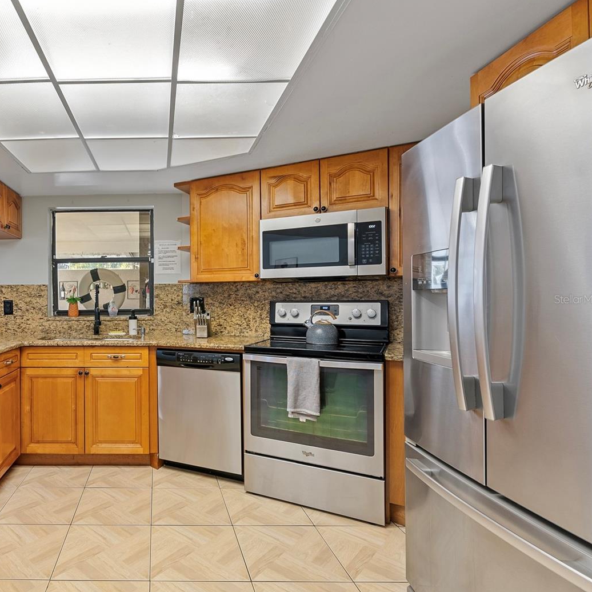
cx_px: 148
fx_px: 406
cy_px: 299
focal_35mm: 21
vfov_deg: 72.1
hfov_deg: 67.6
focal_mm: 16
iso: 250
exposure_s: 1/2.5
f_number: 8
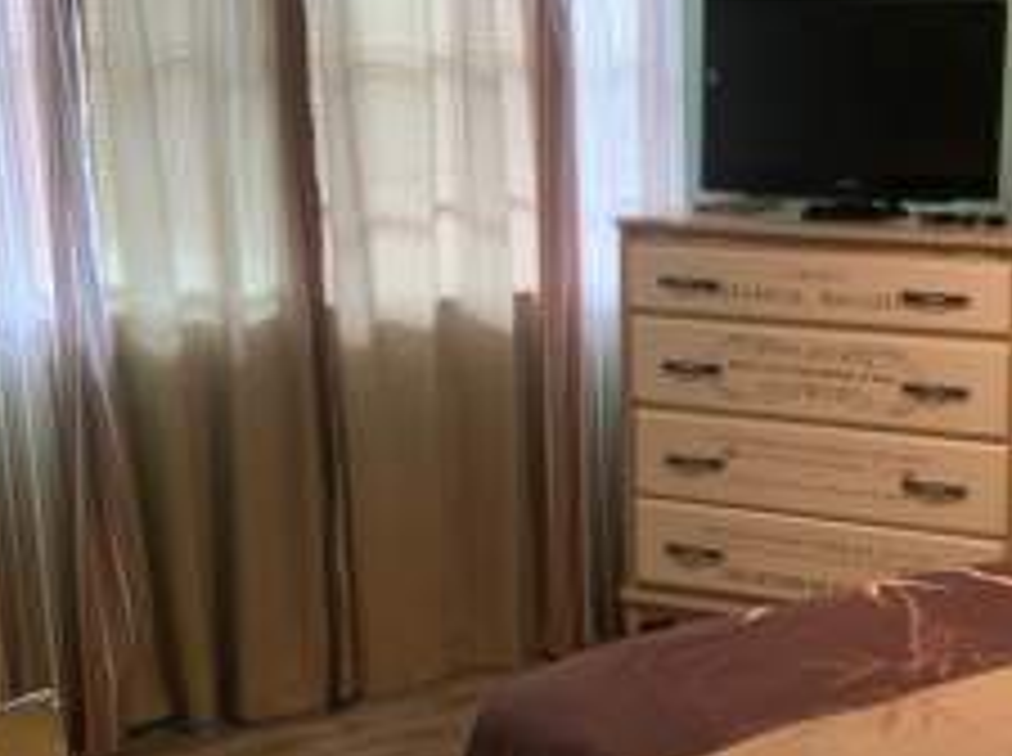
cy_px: 446
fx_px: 1810
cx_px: 873
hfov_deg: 30.1
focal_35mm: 62
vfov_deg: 23.6
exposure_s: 1/60
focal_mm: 3
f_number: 1.8
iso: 200
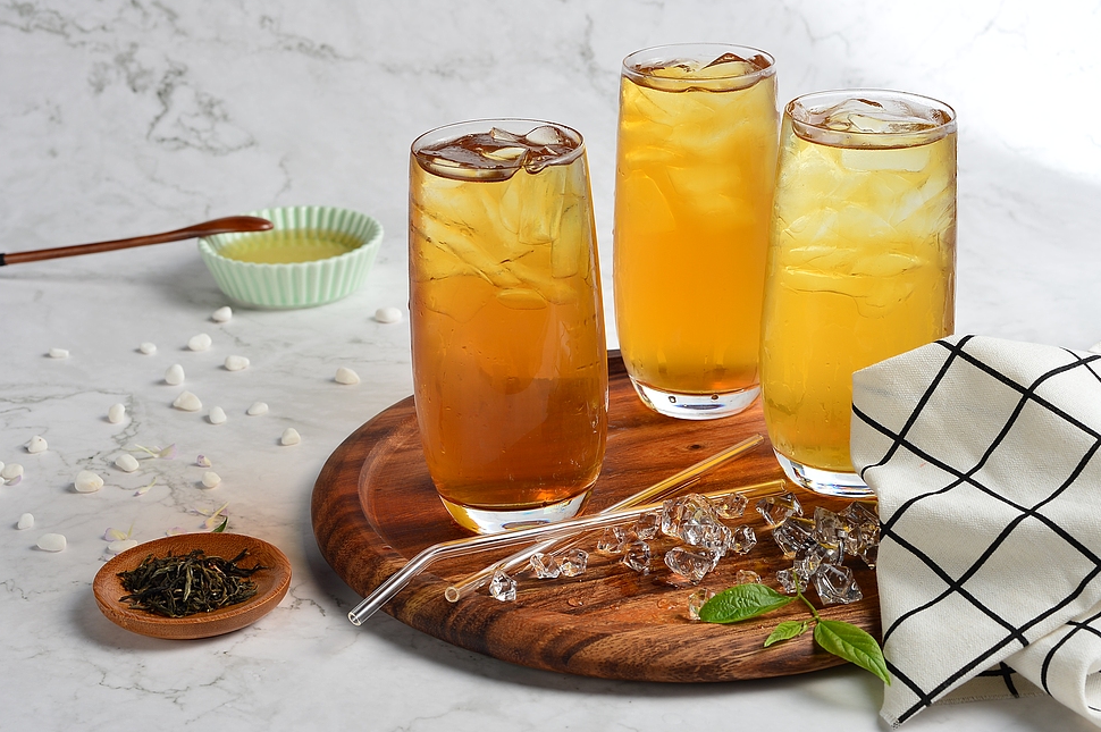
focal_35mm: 66
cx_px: 487
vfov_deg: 20.6
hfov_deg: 30.5
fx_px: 2017
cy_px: 330
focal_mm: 50
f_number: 9
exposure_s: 1/160
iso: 100
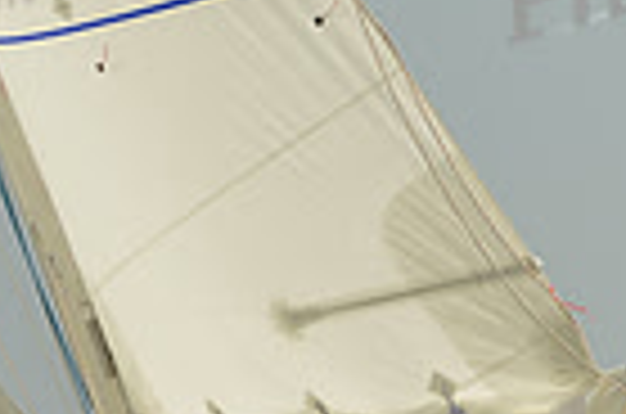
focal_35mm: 293
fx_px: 5083
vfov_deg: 4.7
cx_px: 270
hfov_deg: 7.0
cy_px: 223
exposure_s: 1/1250
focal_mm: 70
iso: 320
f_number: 9
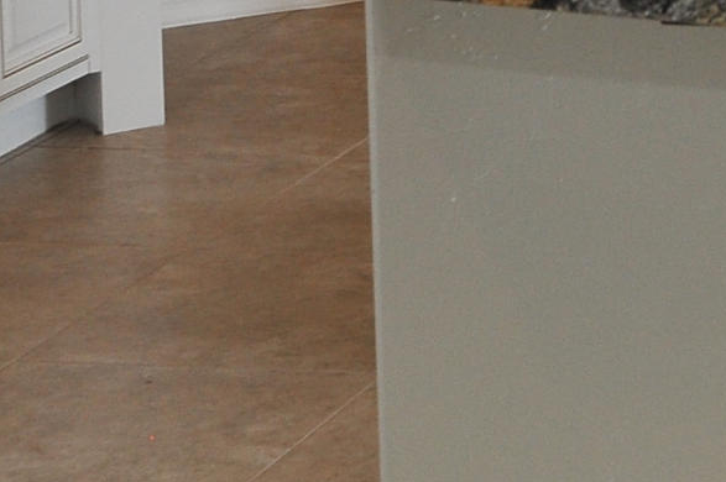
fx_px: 3606
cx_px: 1636
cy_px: -566
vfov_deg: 7.3
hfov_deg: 10.2
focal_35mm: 179
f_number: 10
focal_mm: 35
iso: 1000
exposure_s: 1/30
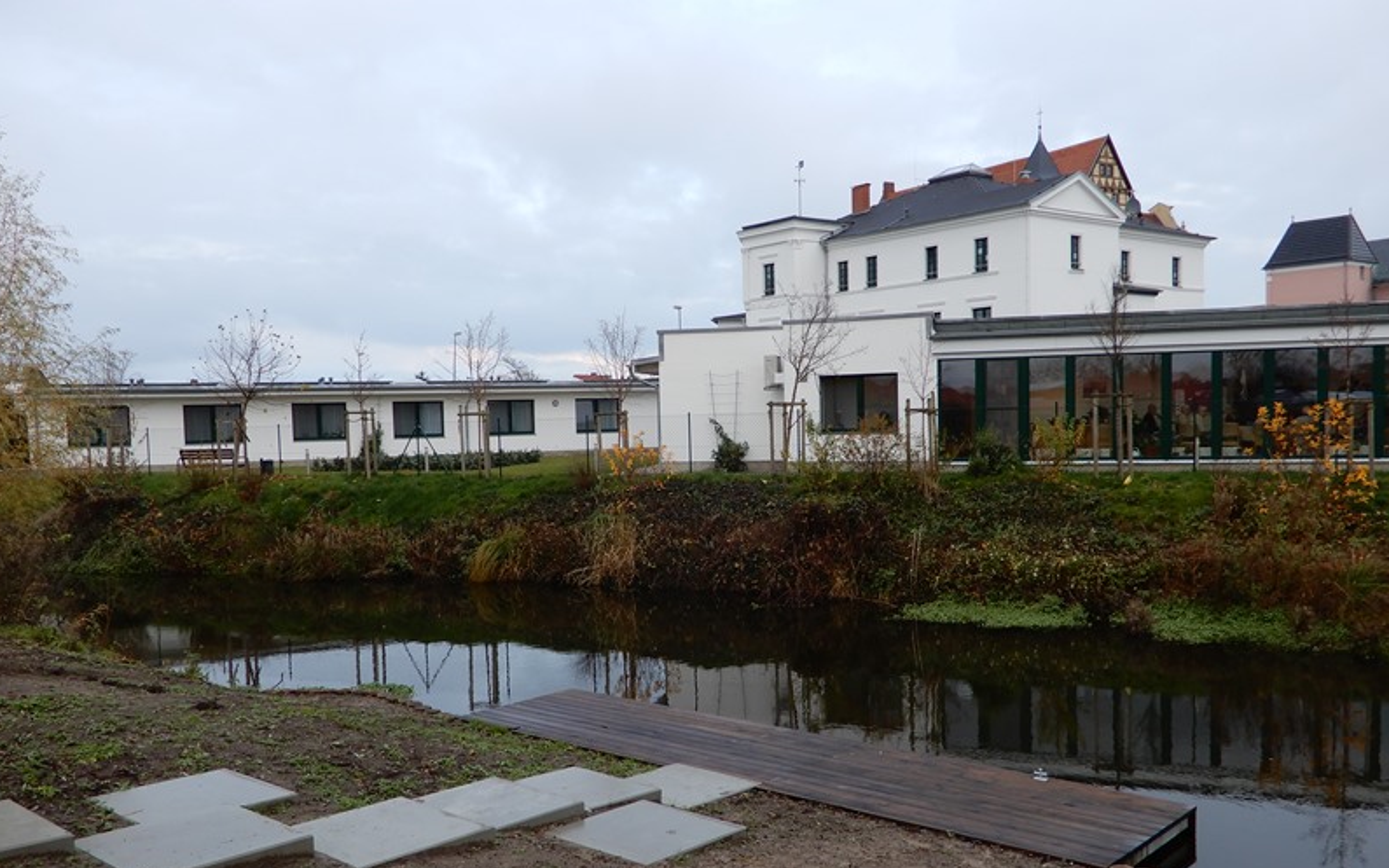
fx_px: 1211
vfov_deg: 39.3
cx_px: 694
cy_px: 506
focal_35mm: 32
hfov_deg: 59.7
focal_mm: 5.4
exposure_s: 1/125
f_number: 3.5
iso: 80
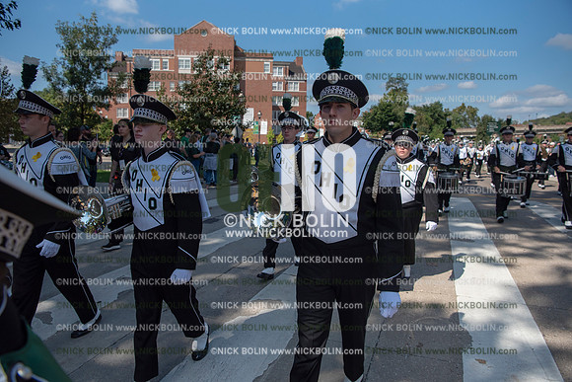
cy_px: 191
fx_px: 381
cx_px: 286
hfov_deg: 73.7
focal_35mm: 24
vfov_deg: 53.2
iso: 400
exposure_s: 1/4000
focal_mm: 24
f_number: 5
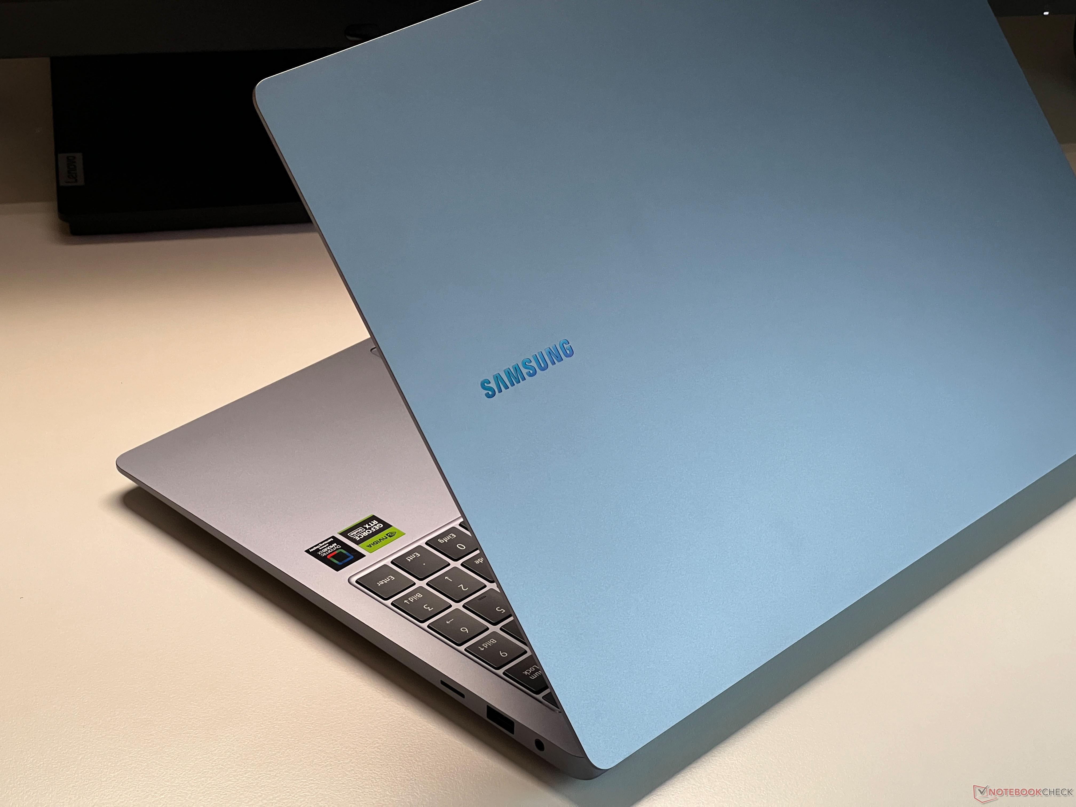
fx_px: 2393
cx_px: 538
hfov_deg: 25.3
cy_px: 404
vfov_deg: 19.1
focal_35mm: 77
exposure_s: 1/60
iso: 250
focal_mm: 9
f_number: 2.8
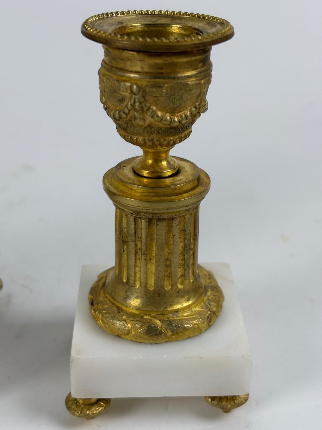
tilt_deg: -25.5
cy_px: 215
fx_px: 645
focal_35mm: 52
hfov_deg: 28.0
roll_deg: +0.3
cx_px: 161
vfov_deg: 36.8
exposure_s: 1/300
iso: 40
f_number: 1.6
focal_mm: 5.96
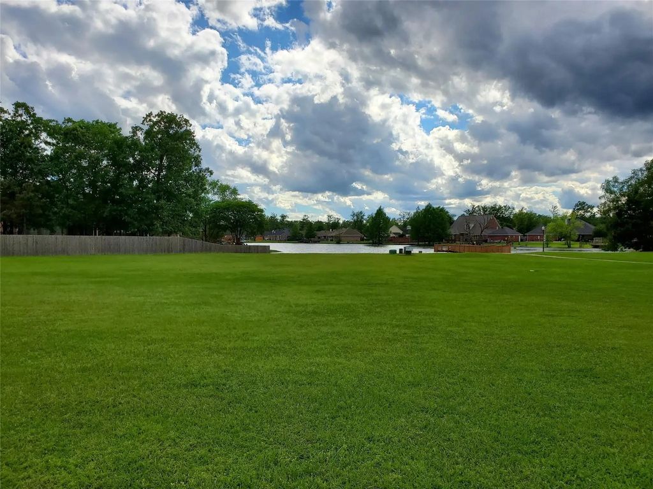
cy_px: 244
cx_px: 326
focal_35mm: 26
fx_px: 490
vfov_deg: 53.1
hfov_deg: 67.3
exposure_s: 1/2621
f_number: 2.4
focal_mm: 4.3
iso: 50
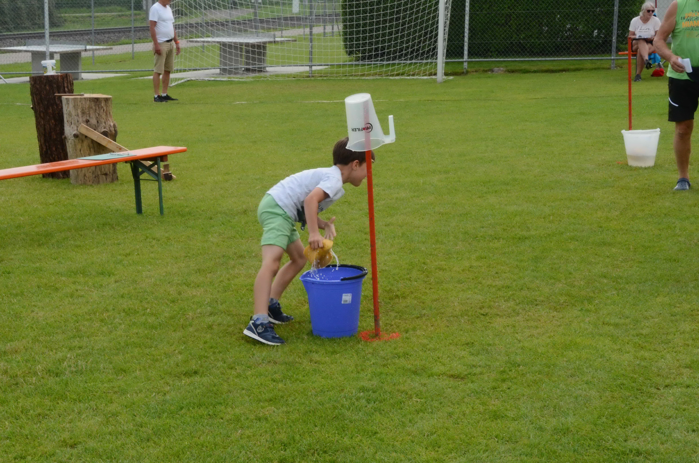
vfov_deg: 16.5
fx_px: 1599
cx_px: 350
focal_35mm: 82
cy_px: 232
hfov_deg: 24.7
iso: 800
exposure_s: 1/320
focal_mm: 55
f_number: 18
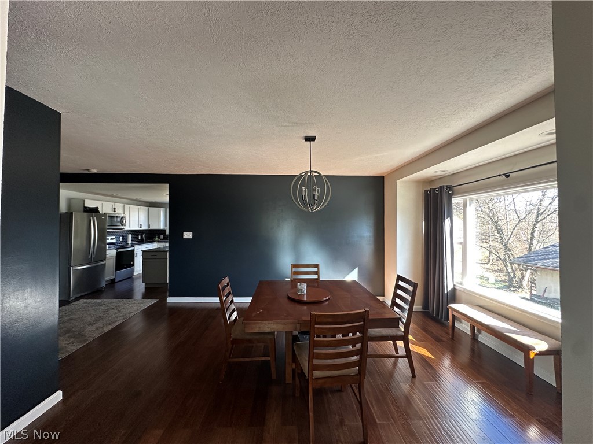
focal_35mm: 14
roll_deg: +0.2
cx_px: 296
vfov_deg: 85.7
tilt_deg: +0.1
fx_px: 240
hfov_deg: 102.1
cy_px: 222
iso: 160
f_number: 2.2
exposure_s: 1/99
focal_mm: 2.22
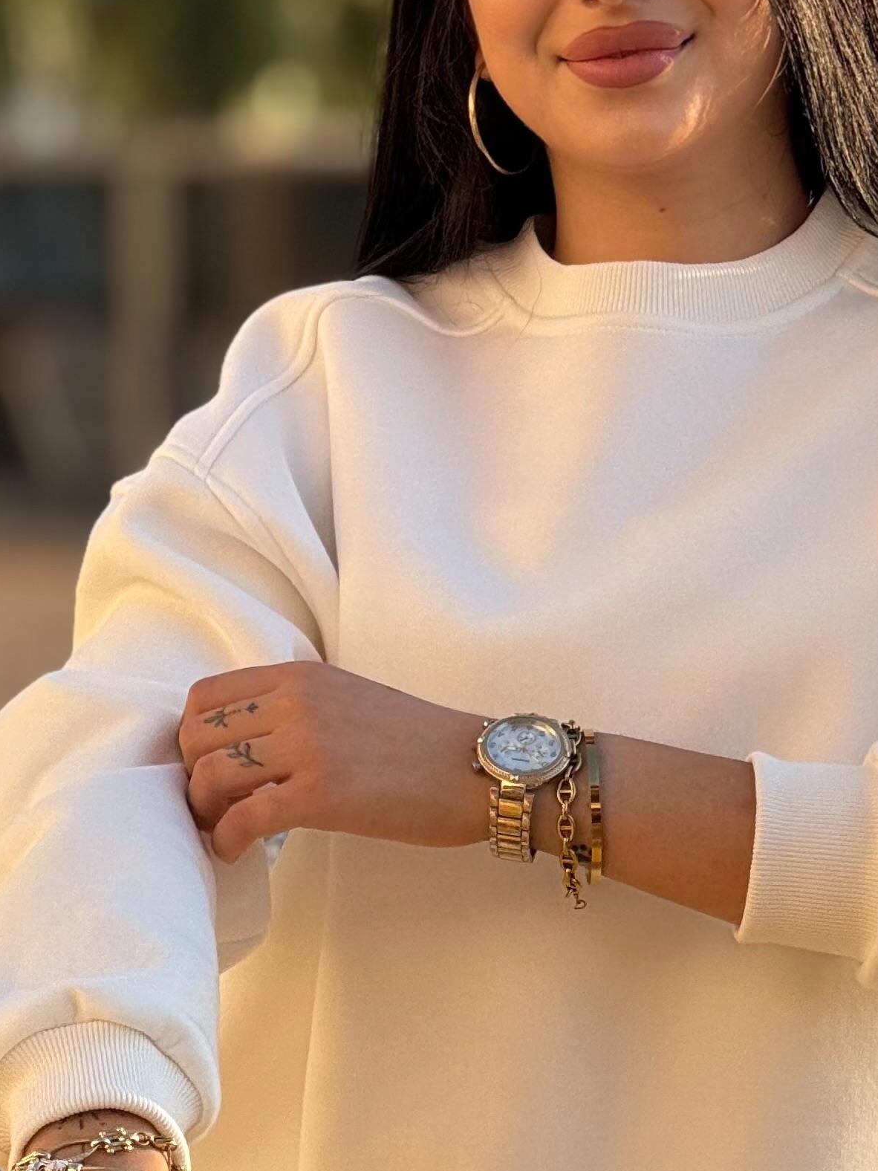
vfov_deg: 6.4
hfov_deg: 4.8
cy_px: 861
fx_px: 10382
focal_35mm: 307
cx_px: 657
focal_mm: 15.66
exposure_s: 1/383
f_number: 2.8
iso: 50
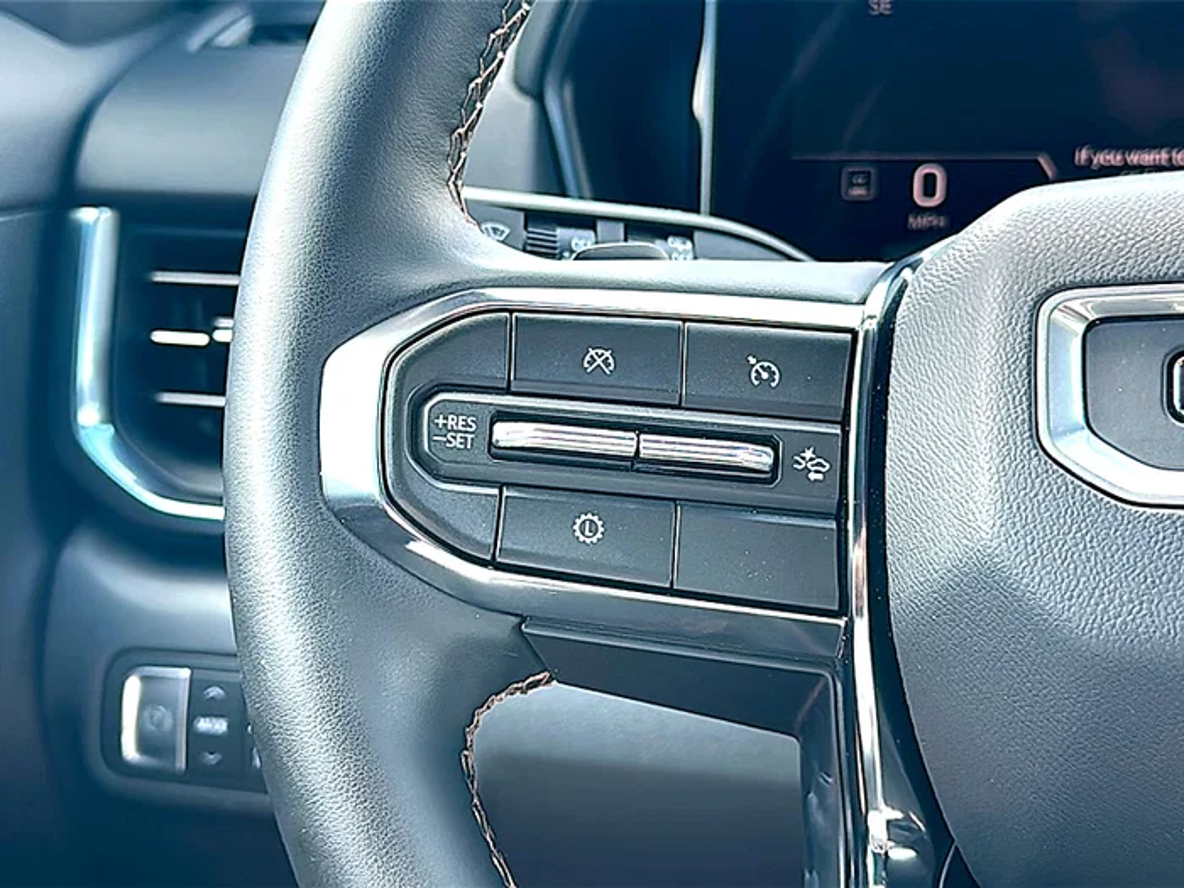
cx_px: 592
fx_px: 1539
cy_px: 444
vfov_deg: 32.2
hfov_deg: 42.1
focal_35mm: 45
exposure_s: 1/146
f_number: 1.78
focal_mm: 6.86
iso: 64
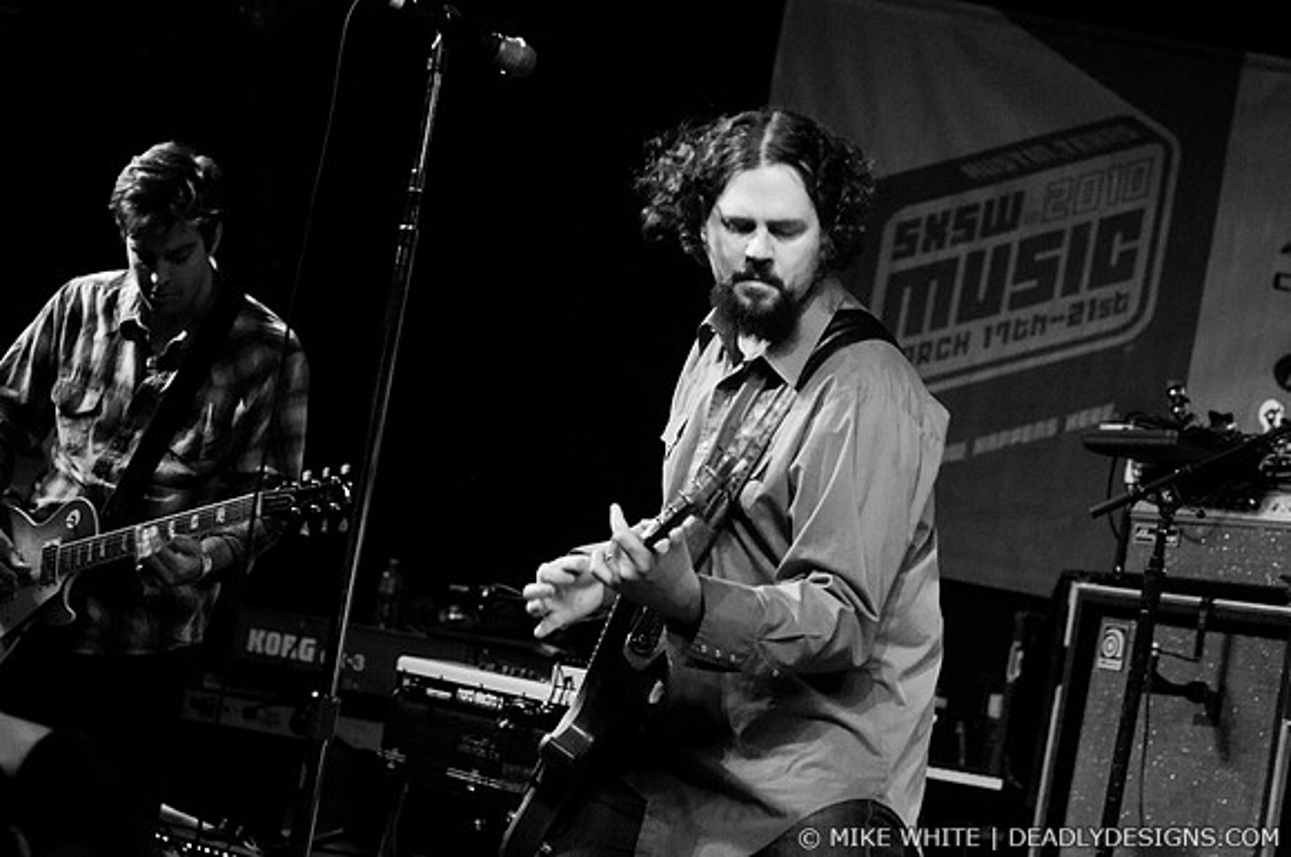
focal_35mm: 87
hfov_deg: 23.4
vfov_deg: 15.7
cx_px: 646
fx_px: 3116
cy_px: 428
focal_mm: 58
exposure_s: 1/250
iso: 1000
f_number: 2.8
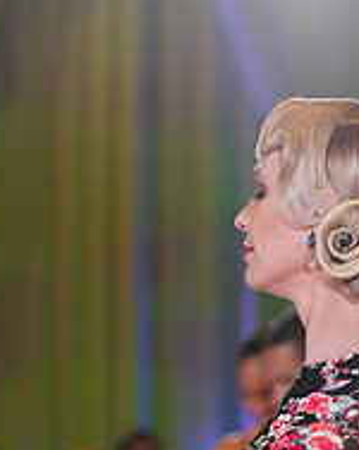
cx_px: 391
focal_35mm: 360
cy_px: 555
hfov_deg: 4.3
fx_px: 4789
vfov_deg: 5.4
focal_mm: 124
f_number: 4
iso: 1600
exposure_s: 1/400
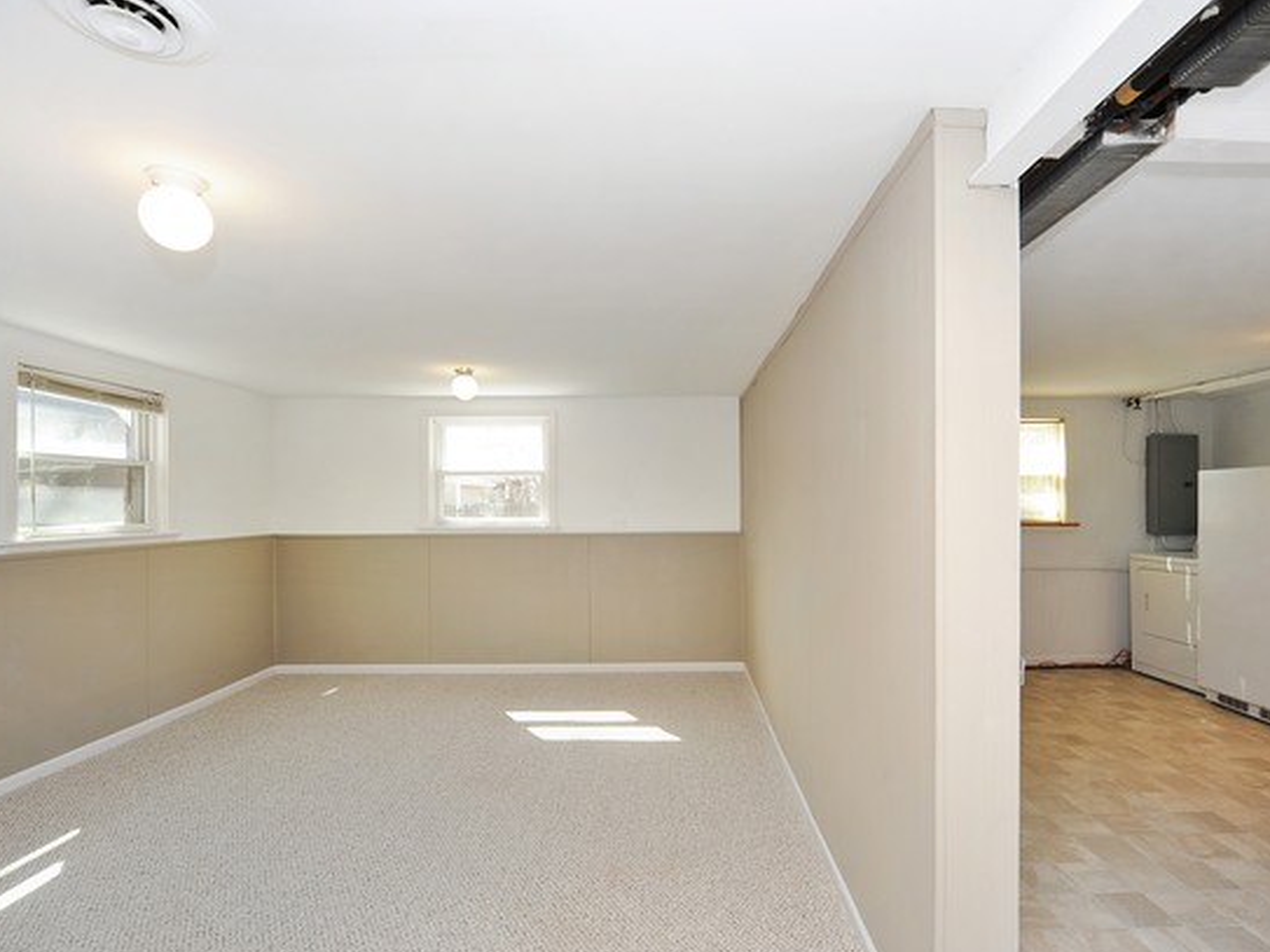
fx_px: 624
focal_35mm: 17
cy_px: 491
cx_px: 681
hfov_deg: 90.9
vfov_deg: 74.7
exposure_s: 1/20
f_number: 8
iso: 200
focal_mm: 15
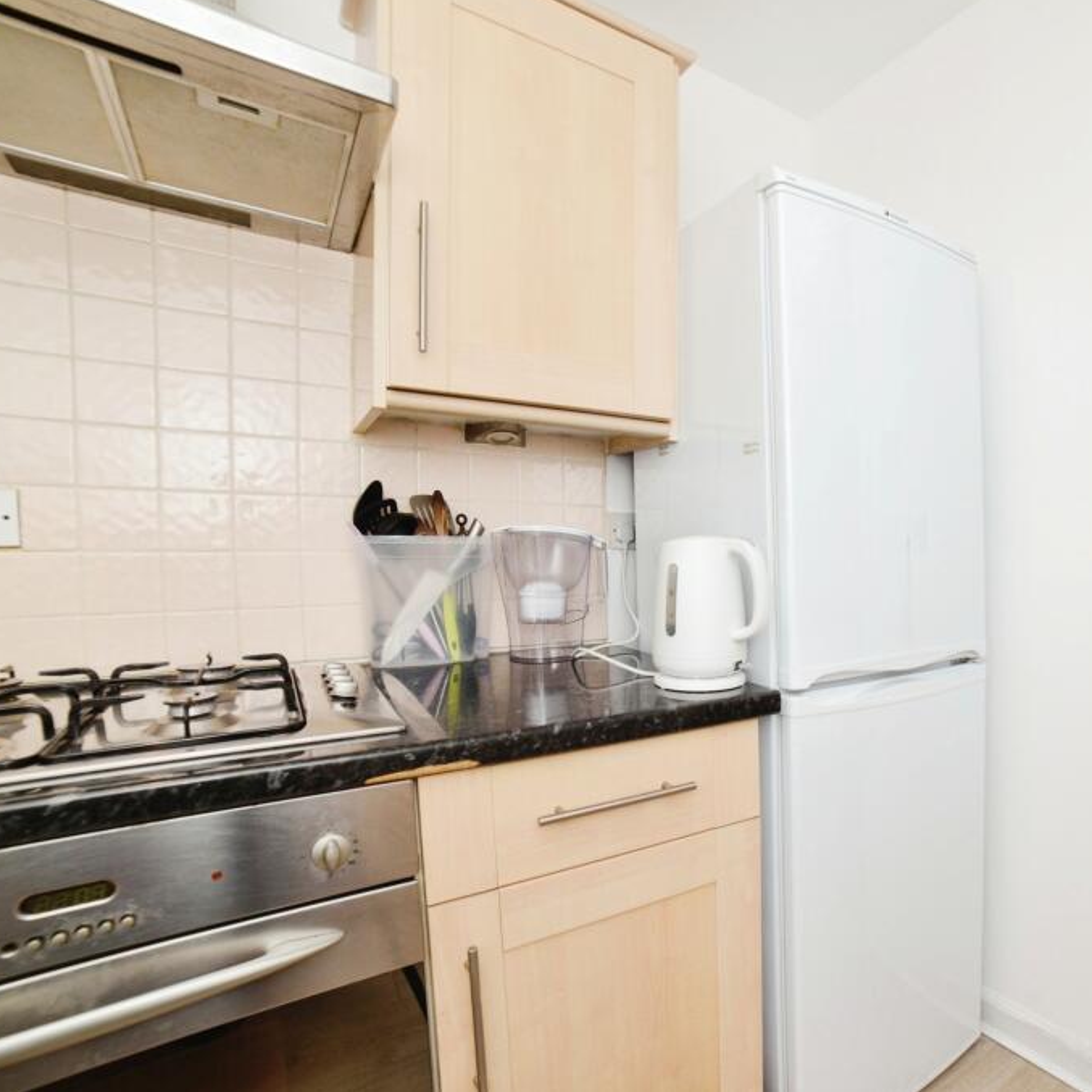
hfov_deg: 76.5
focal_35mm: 18
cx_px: 779
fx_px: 642
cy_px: 544
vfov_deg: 80.7
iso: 400
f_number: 8
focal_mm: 14
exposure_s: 1/200
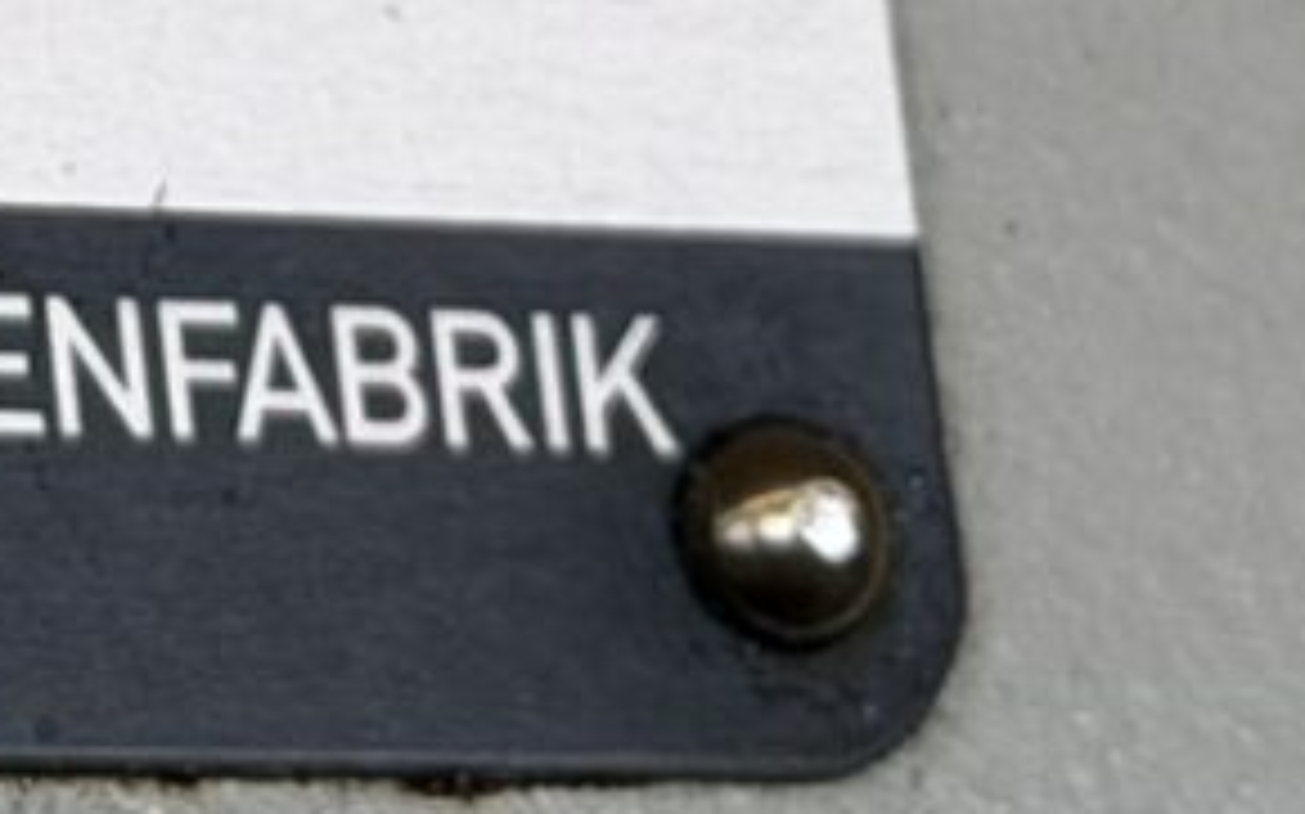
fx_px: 11981
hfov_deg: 6.2
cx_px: -572
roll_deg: +7.3
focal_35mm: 337
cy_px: -877
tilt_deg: +21.0
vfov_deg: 3.8
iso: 64
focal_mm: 6.76
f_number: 1.78
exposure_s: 1/361
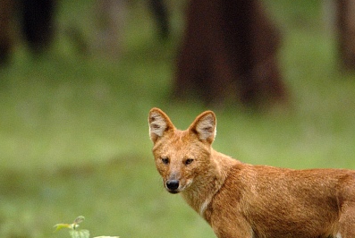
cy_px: 154
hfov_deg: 1.2
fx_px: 16966
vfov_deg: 0.8
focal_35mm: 1718
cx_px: 169
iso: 400
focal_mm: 650
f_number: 6.7
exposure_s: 1/180
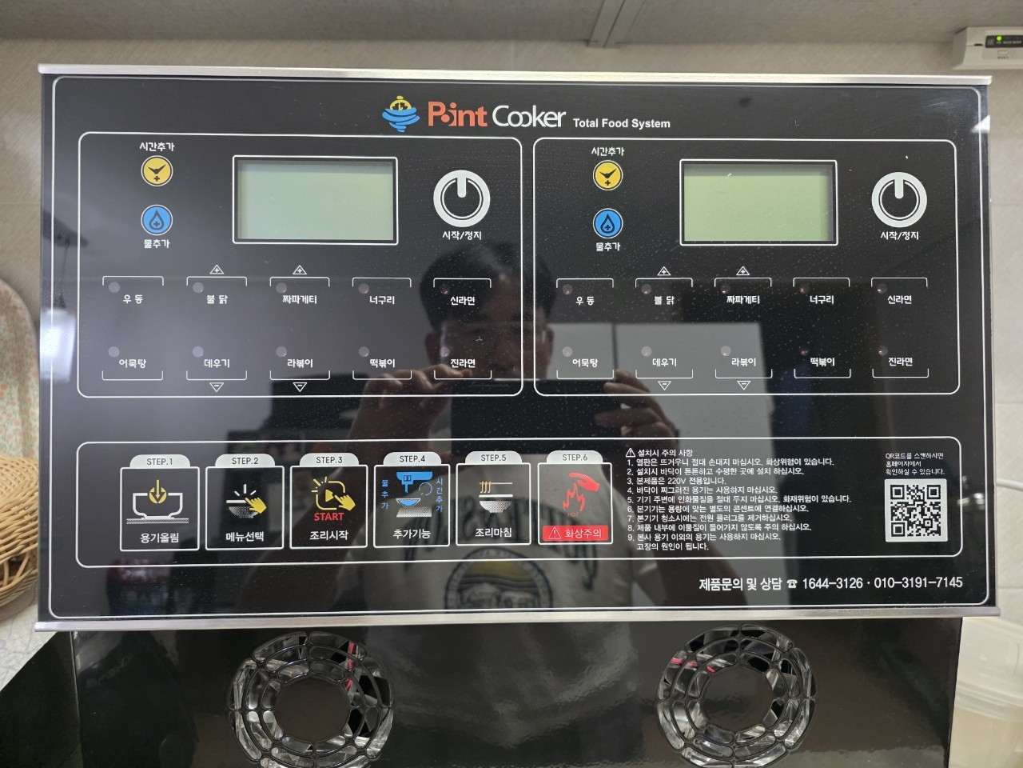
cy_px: 384
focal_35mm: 23
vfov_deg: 58.9
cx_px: 512
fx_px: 680
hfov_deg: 73.9
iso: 800
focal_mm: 6.25
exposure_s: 1/120
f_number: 1.7
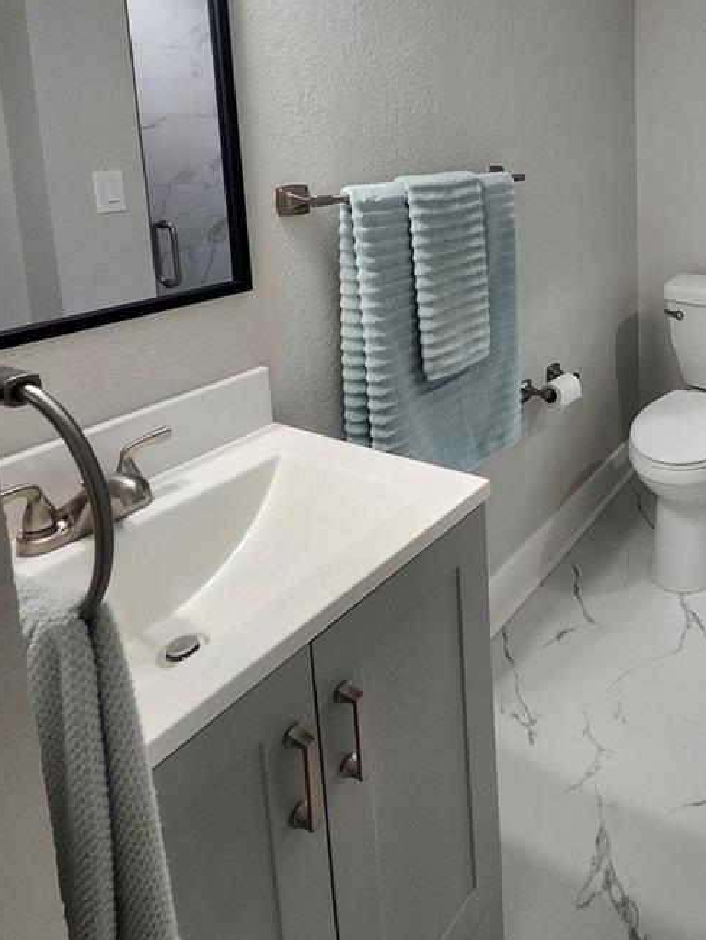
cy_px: 240
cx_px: 621
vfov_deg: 67.2
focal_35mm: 24
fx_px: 652
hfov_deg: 51.0
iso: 125
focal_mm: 1.74
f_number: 2.2
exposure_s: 1/60
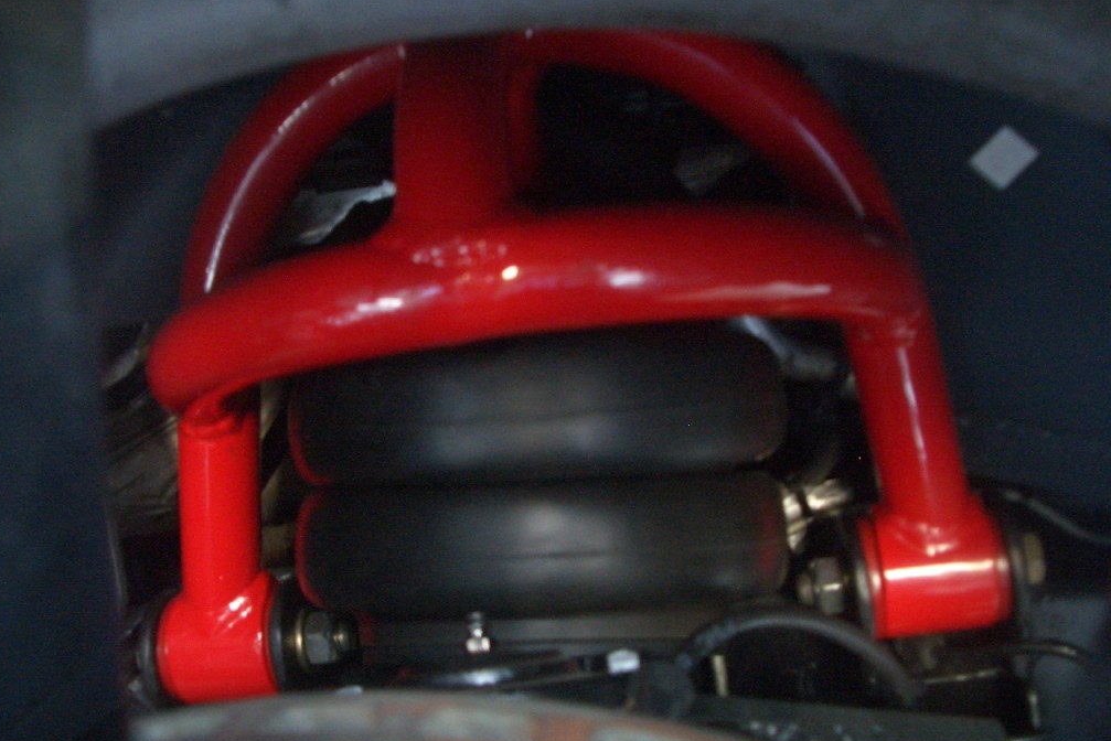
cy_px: 382
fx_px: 1142
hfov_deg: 51.9
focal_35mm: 37
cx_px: 547
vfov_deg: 36.0
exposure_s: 1/8
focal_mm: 5.8
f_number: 2.6
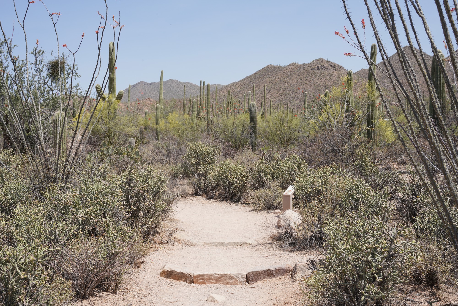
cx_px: 229
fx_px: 573
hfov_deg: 43.6
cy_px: 153
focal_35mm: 45
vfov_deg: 29.9
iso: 100
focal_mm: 45
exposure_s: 1/80
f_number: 18
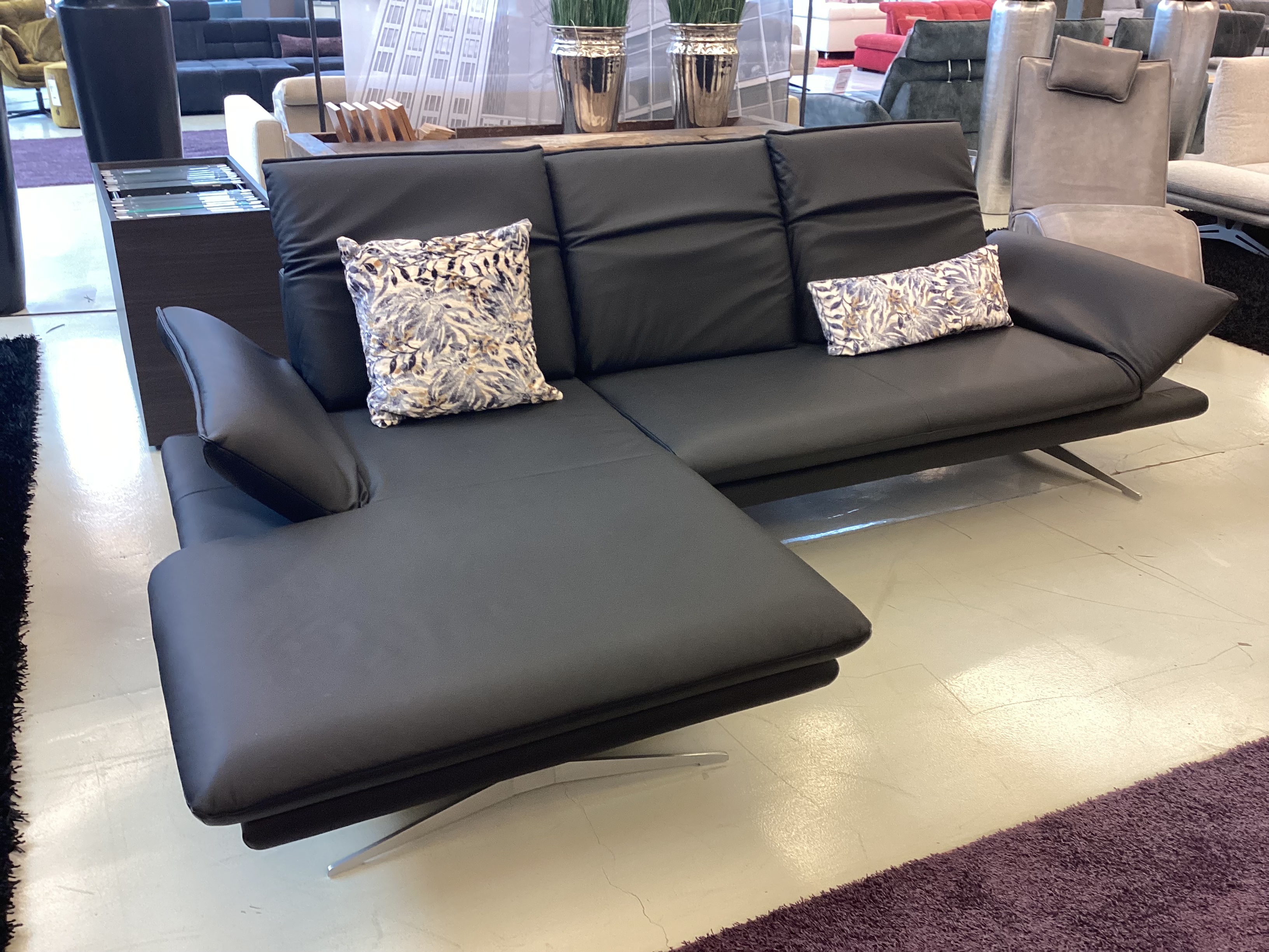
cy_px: 476
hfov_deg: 58.4
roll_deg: -2.2
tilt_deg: -26.0
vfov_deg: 45.4
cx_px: 634
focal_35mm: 31
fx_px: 1136
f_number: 2.4
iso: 160
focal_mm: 3.3
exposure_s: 1/60
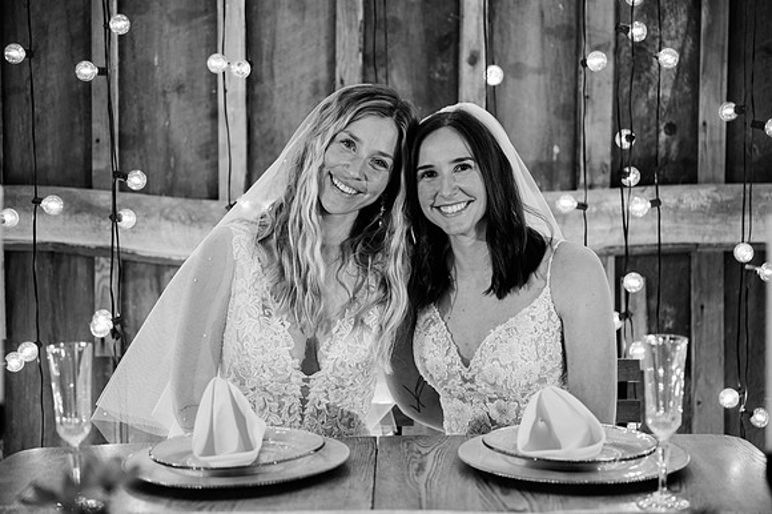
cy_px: 257
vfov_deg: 23.8
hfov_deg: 35.1
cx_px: 386
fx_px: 1222
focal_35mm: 57
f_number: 2.8
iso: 800
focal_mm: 57
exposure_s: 1/200
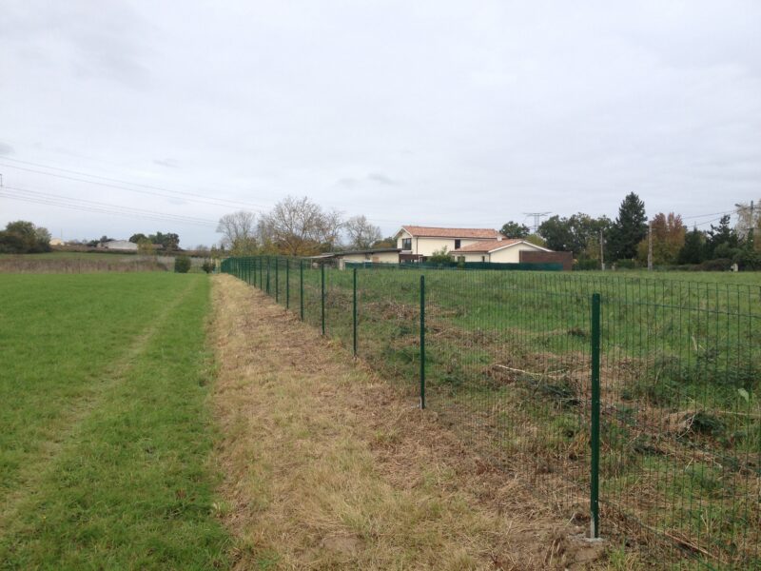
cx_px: 380
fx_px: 769
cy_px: 286
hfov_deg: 52.6
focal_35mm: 35
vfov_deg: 40.7
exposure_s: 1/756
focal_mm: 4.28
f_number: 2.4
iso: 50
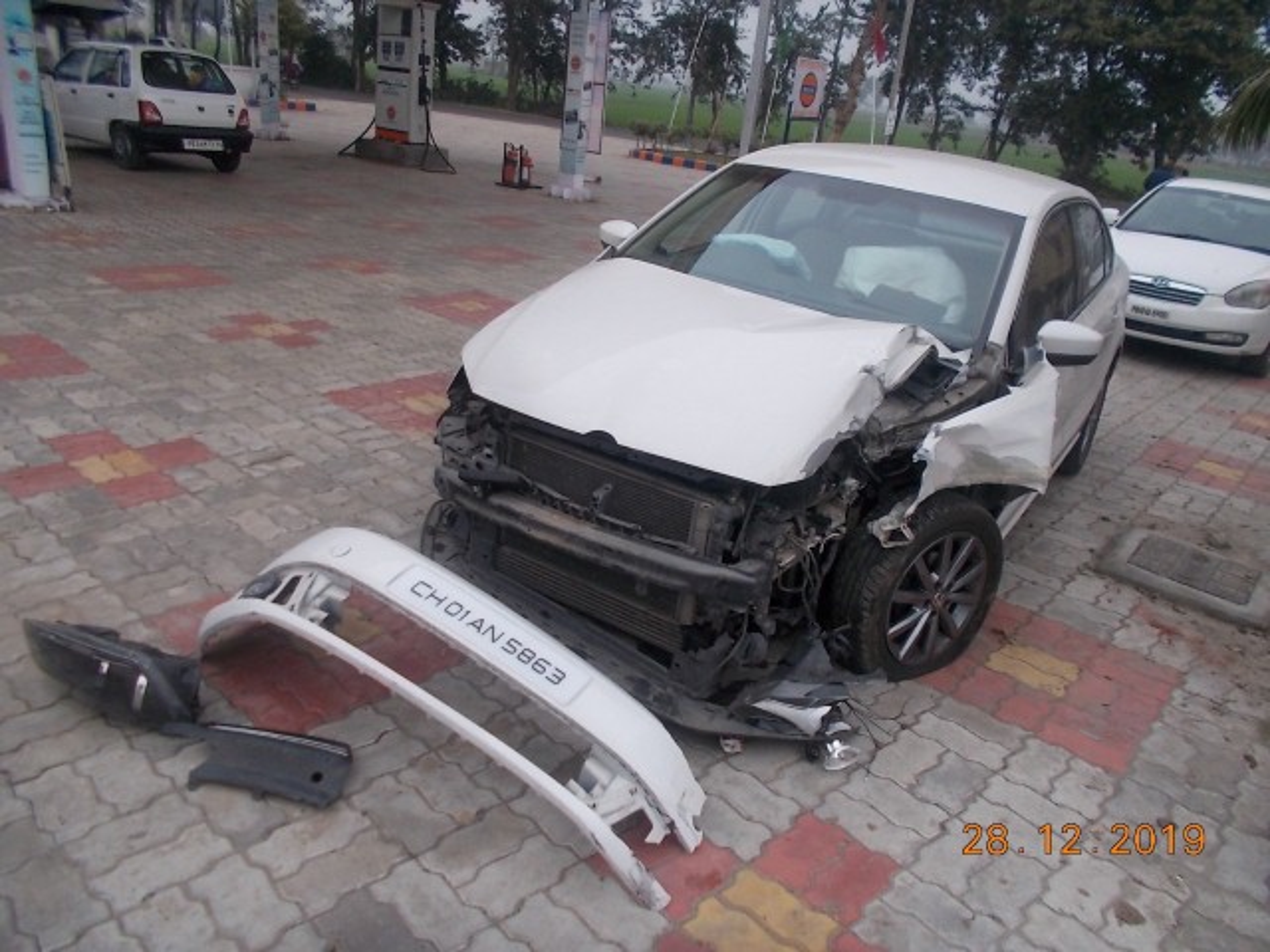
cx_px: 635
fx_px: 1101
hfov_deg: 60.0
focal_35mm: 30
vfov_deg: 46.8
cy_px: 476
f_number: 3.4
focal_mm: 5.3
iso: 140
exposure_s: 1/250
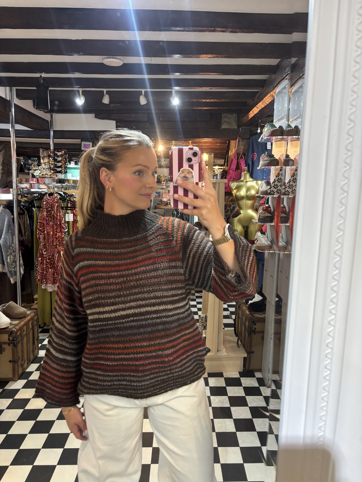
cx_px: 181
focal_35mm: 26
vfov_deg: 67.3
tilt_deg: -16.3
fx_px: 363
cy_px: 241
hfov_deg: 53.1
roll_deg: -1.3
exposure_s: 1/50
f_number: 1.6
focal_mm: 5.96
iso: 160
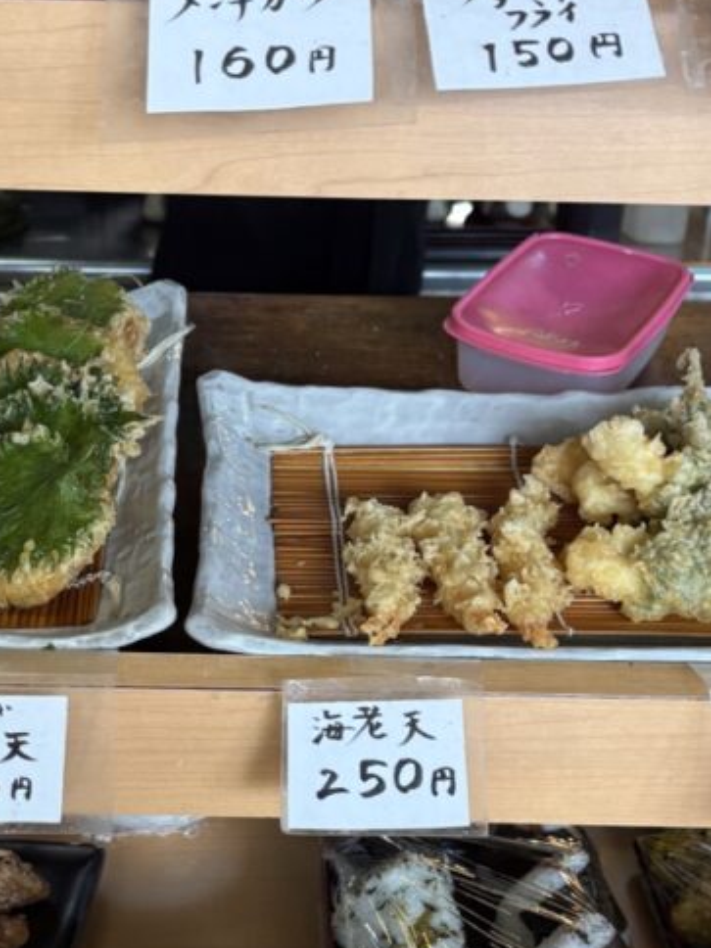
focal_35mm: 55
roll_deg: +0.7
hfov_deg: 26.5
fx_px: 1506
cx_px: 274
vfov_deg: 34.7
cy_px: 599
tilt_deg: -25.1
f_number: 1.6
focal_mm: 5.96
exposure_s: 1/120
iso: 100
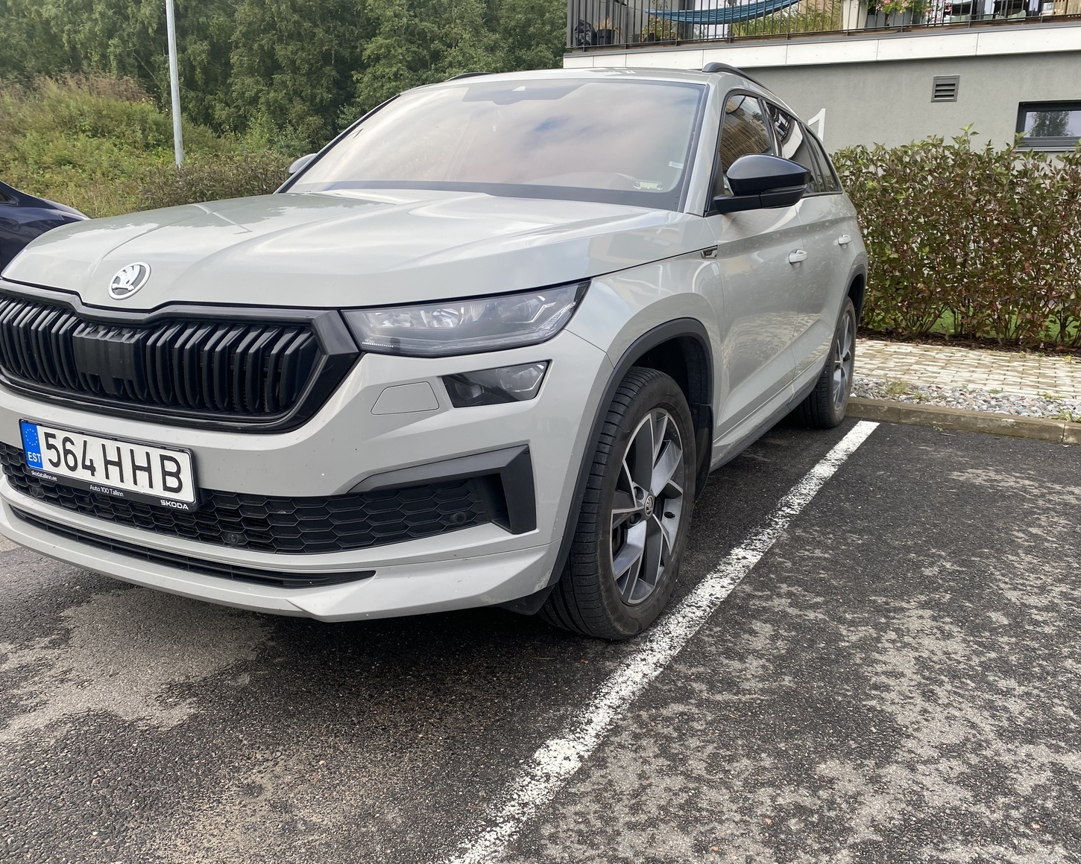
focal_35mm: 28
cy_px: 430
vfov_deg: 51.5
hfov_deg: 62.1
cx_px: 595
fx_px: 896
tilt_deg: -11.9
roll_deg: -2.5
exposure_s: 1/620
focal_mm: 4.25
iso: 32
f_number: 1.8
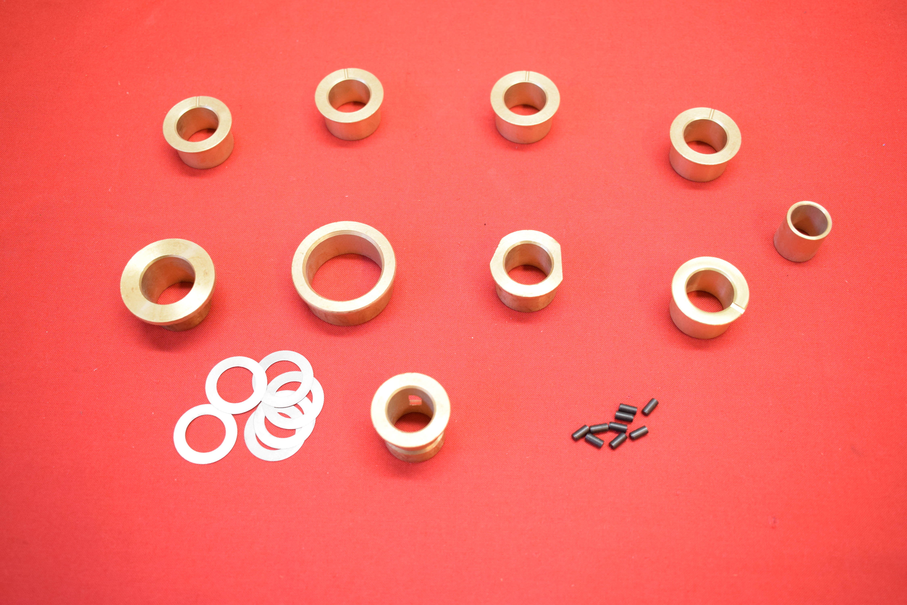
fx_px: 945
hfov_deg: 51.3
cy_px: 302
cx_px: 454
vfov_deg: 35.5
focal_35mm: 38
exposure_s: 1/60
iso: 1250
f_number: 5
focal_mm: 25
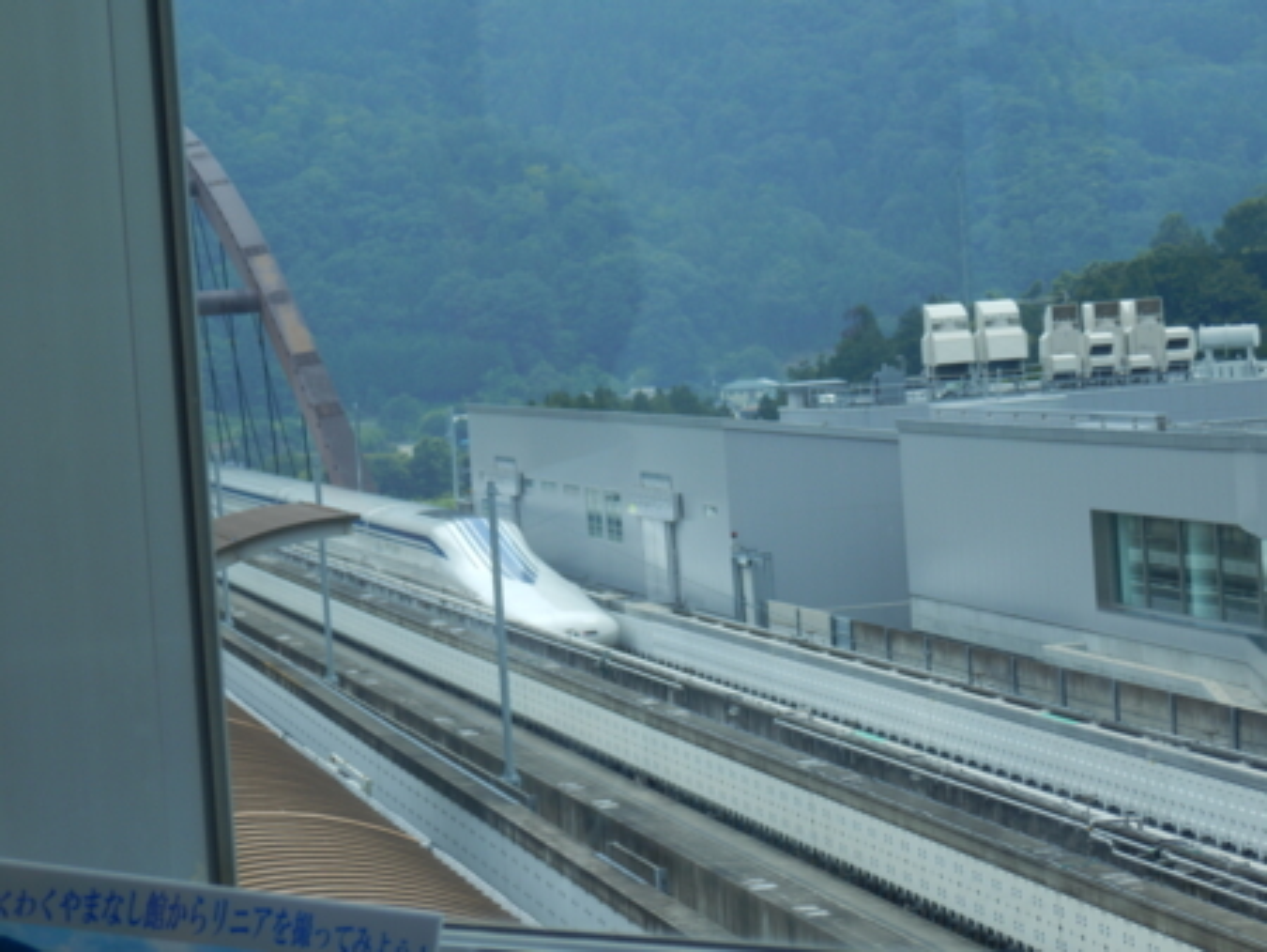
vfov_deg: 15.3
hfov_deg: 20.2
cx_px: 634
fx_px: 3552
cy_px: 476
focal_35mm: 97
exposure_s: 1/250
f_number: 4.9
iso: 80
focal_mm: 17.3
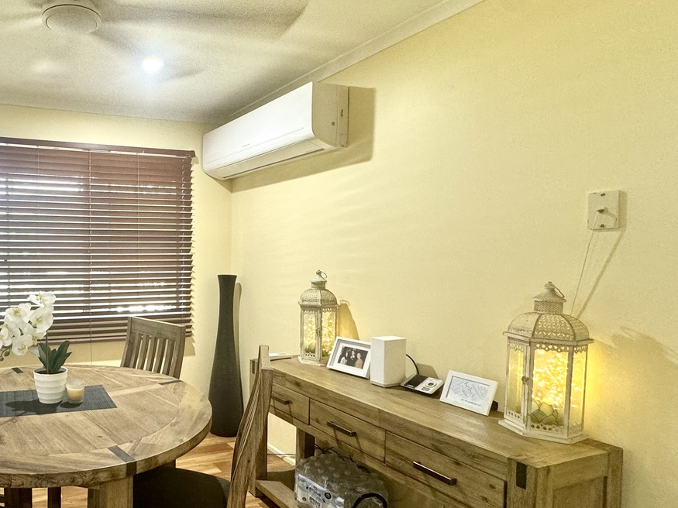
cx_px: 125
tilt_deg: -2.3
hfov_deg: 64.5
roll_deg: +0.8
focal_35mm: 24
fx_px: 470
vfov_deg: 56.7
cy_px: 274
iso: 160
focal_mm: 2.22
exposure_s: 1/50
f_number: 2.2
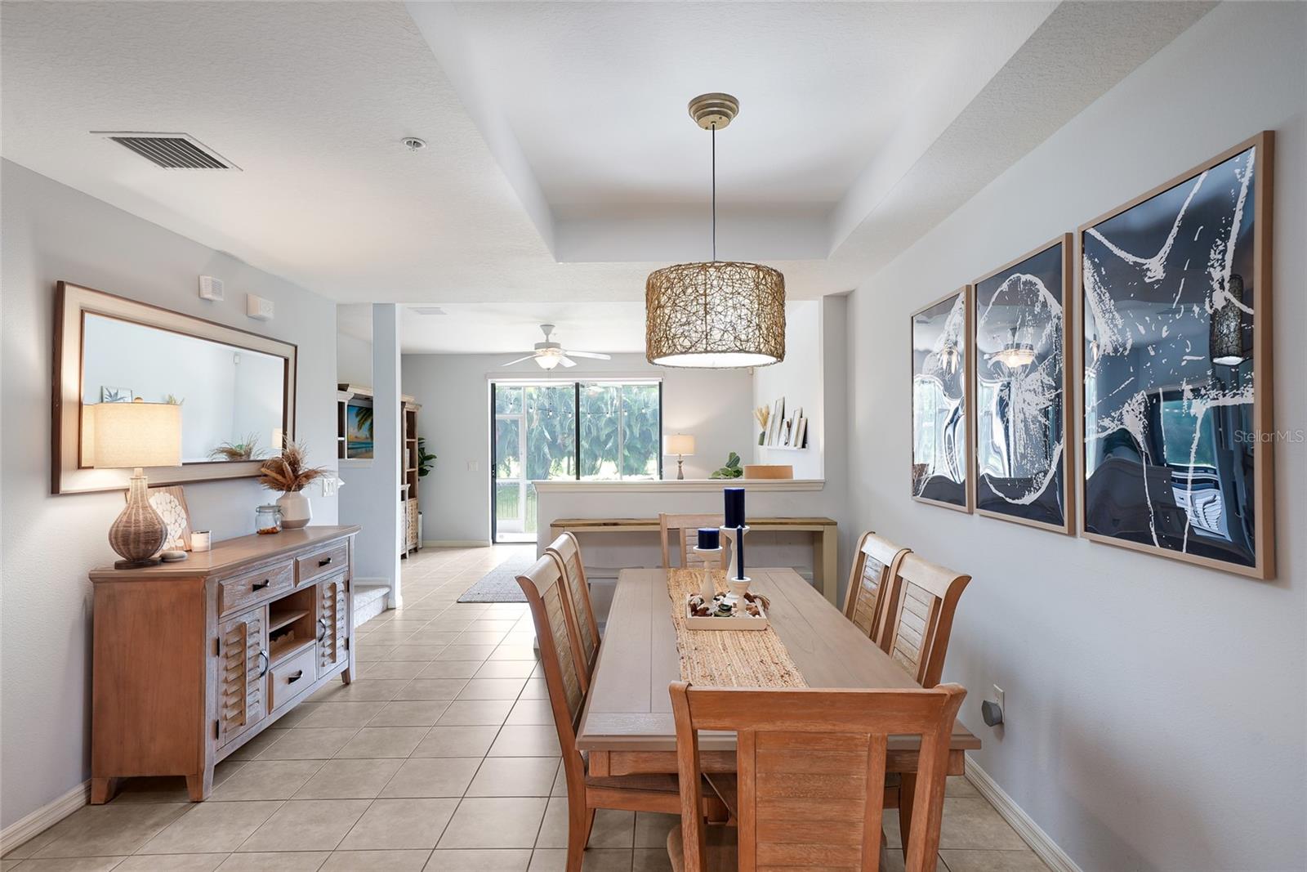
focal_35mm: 19
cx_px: 654
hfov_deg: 86.9
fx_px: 690
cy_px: 436
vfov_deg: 64.6
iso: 100
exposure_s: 1
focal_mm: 19
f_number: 8
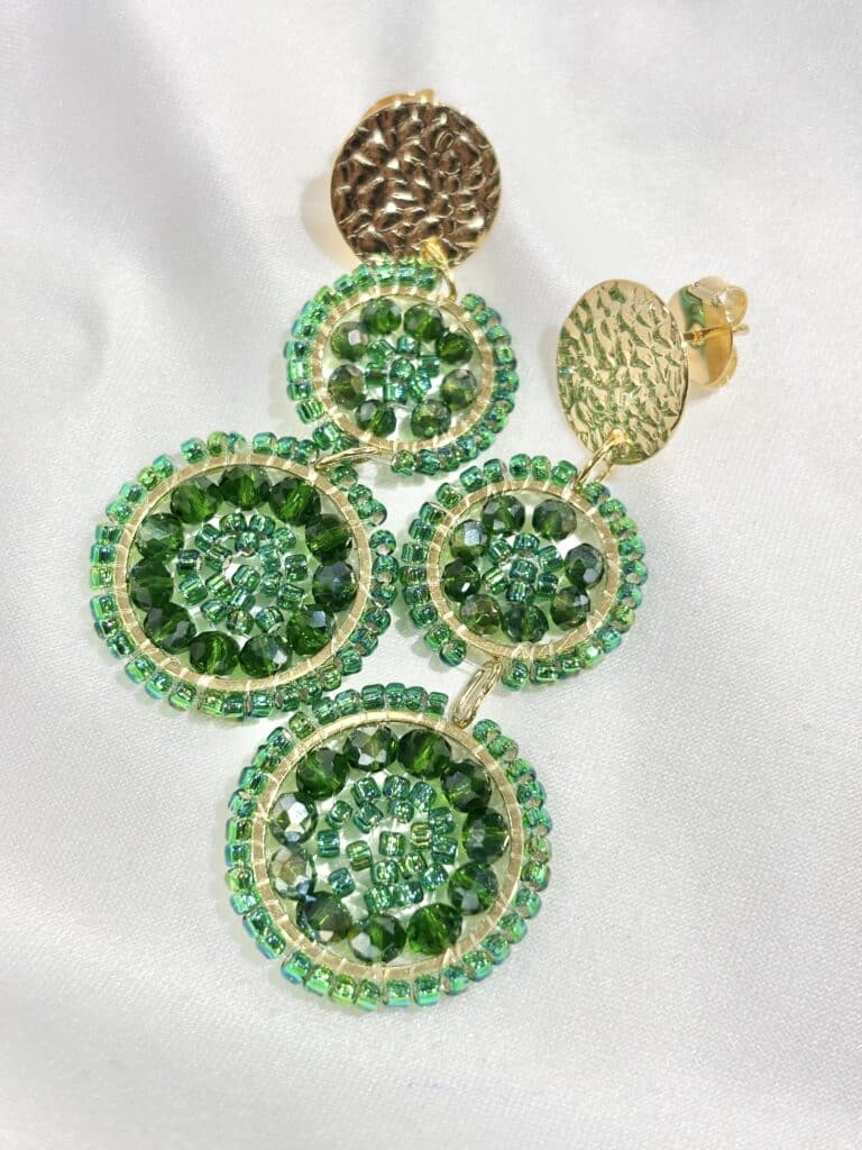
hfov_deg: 28.0
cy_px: 575
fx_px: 1727
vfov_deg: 36.8
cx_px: 431
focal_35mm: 52
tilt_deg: -55.1
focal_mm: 5.96
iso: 32
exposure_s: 1/153
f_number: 1.6
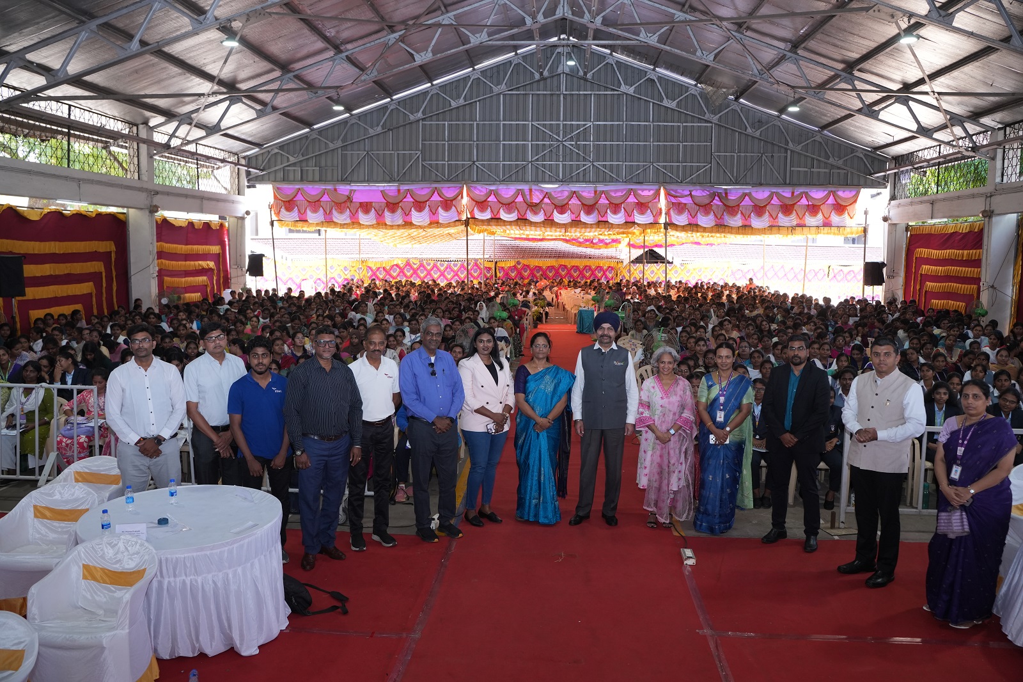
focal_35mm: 28
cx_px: 512
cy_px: 341
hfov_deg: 65.5
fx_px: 795
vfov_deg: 46.4
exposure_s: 1/160
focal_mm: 28
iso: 1250
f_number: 5
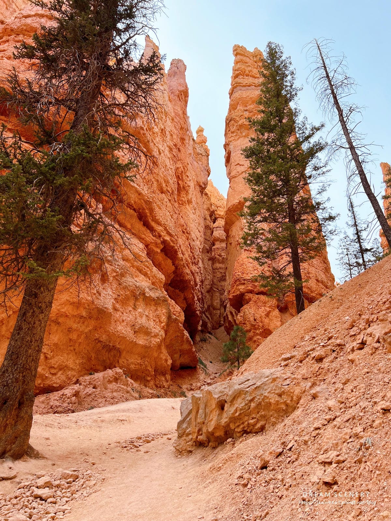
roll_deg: -1.1
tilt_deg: +29.8
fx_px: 392
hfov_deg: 53.1
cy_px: 260
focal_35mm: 26
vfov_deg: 67.3
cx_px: 196
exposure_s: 1/558
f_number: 1.5
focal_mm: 5.7
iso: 50
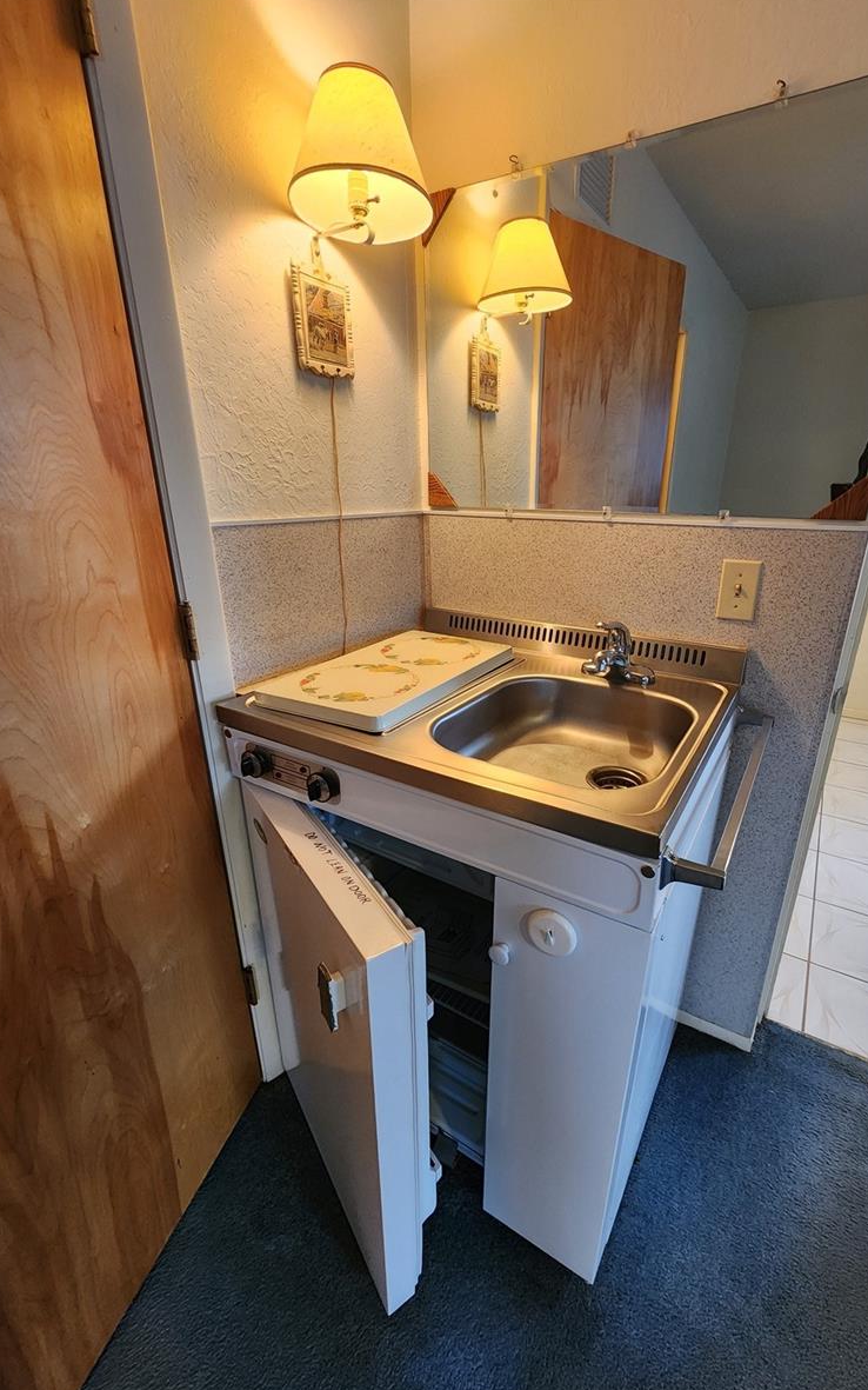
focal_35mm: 14
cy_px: 698
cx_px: 492
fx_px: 530
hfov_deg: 78.2
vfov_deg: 105.3
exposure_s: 1/40
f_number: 2.2
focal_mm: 2.2
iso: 320
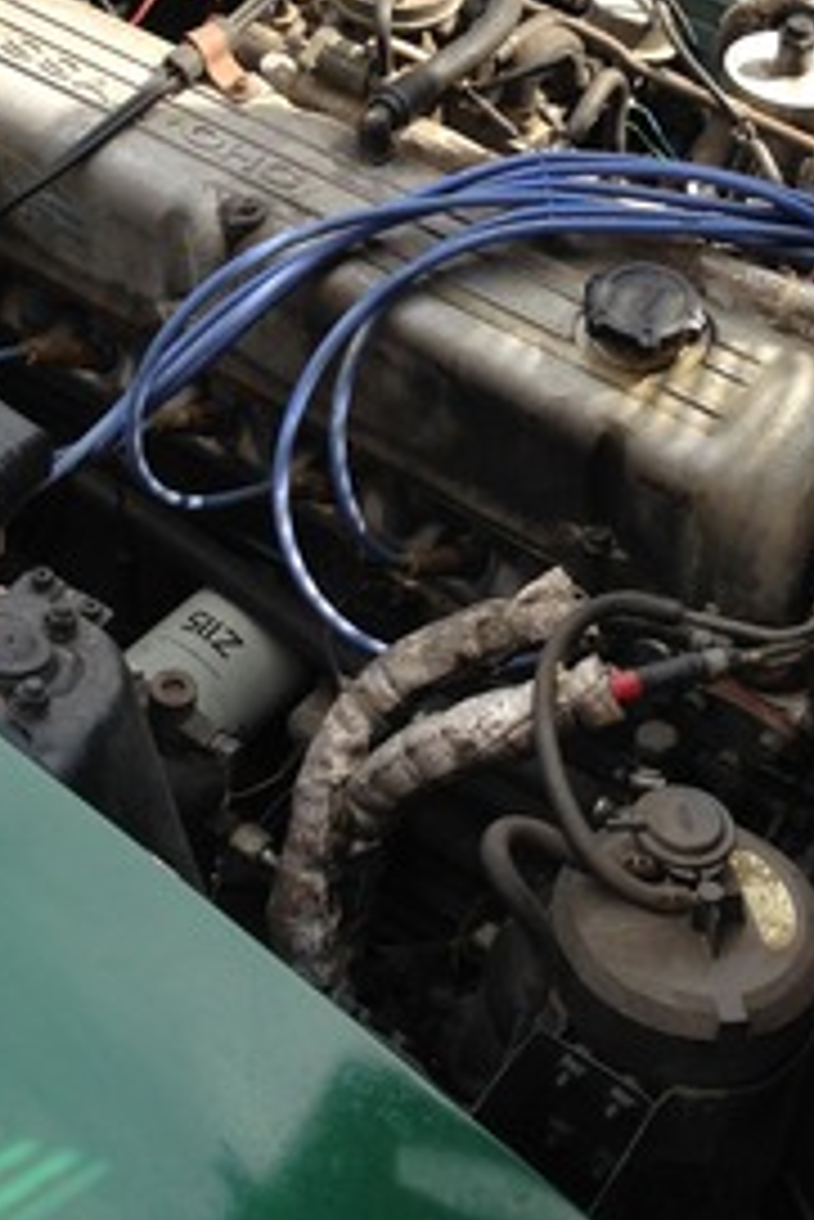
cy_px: 275
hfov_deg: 18.0
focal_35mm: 76
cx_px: 373
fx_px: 2574
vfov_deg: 26.2
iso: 50
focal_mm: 4.12
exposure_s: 1/463
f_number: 2.4
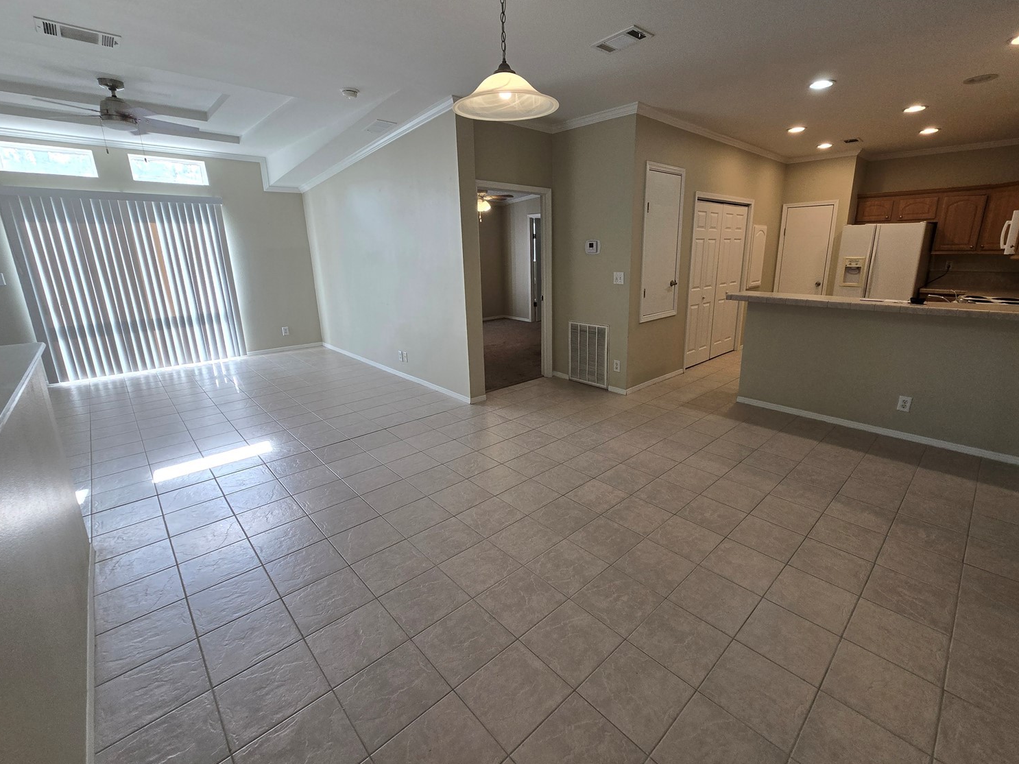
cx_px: 541
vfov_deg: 85.5
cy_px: 355
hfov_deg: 101.9
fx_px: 412
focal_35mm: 14
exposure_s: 1/120
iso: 100
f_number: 2.2
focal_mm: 2.2
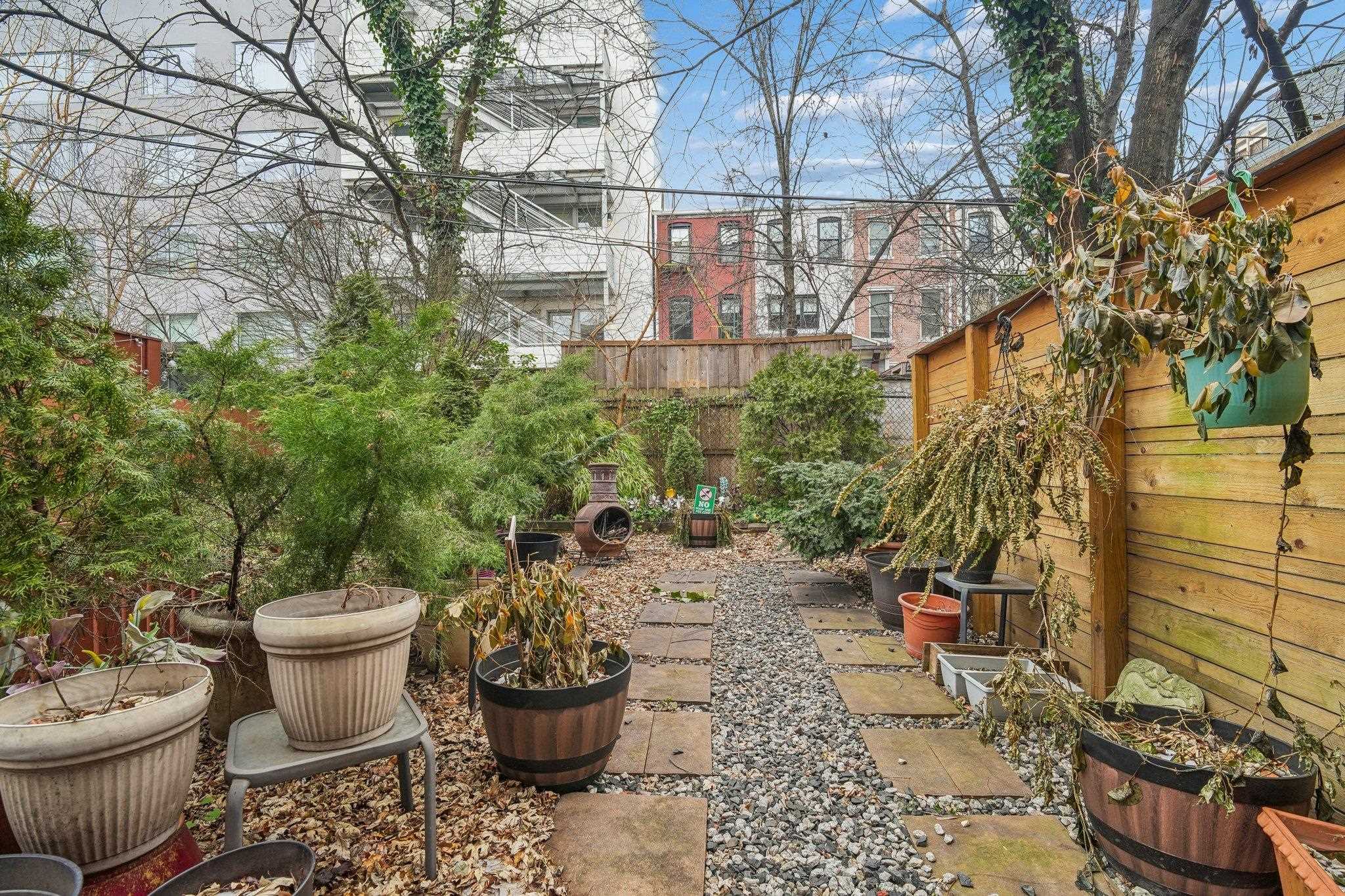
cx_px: 672
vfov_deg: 73.7
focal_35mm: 16
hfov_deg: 96.7
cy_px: 448
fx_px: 598
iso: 400
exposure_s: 1/40
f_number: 8
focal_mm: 16
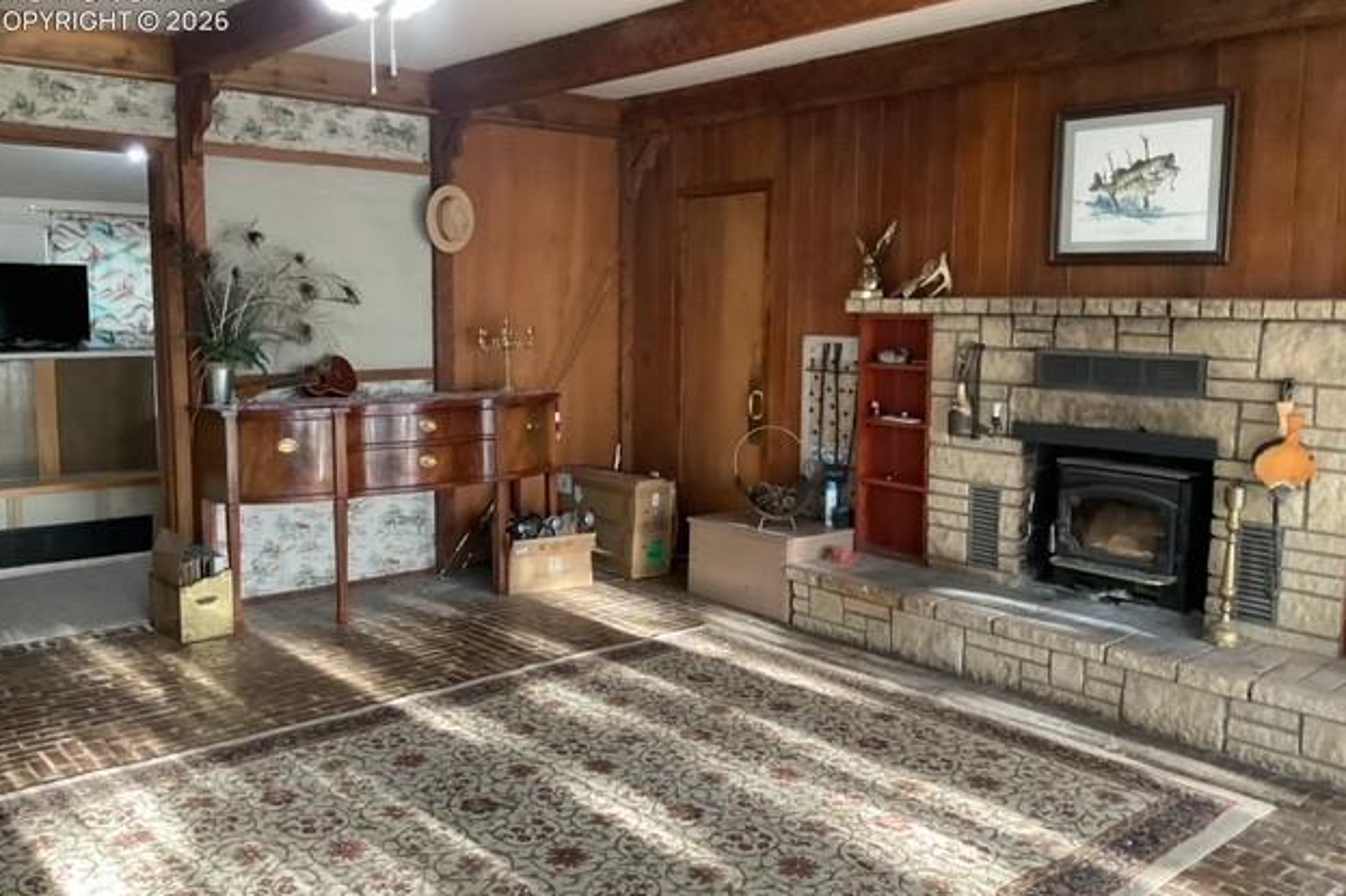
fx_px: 1159
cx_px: 659
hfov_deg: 60.3
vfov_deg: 42.3
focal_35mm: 31
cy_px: 430
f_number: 1.8
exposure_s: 1/60
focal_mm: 3
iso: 200
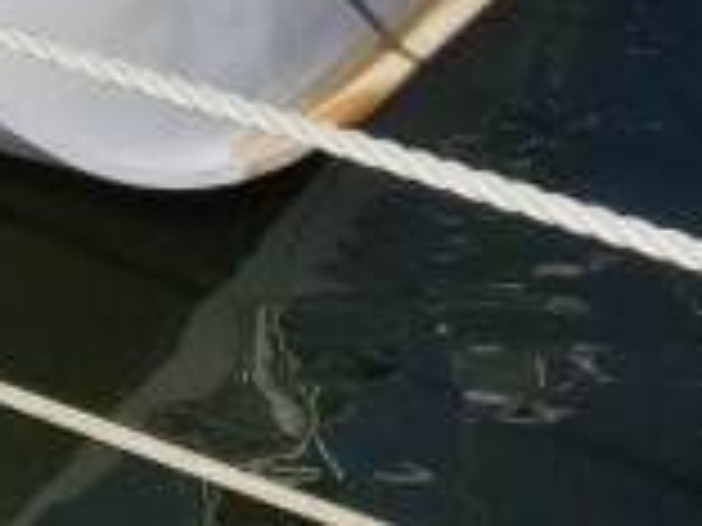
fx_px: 2697
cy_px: -818
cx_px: -850
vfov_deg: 9.6
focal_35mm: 133
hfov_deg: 12.4
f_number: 2.4
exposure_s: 1/5229
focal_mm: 4.3
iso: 50
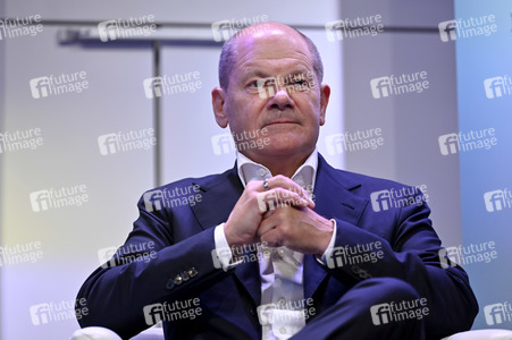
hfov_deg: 10.3
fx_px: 2842
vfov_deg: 6.9
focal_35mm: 200
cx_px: 256
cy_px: 170
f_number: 2.8
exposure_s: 1/400
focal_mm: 200
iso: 500
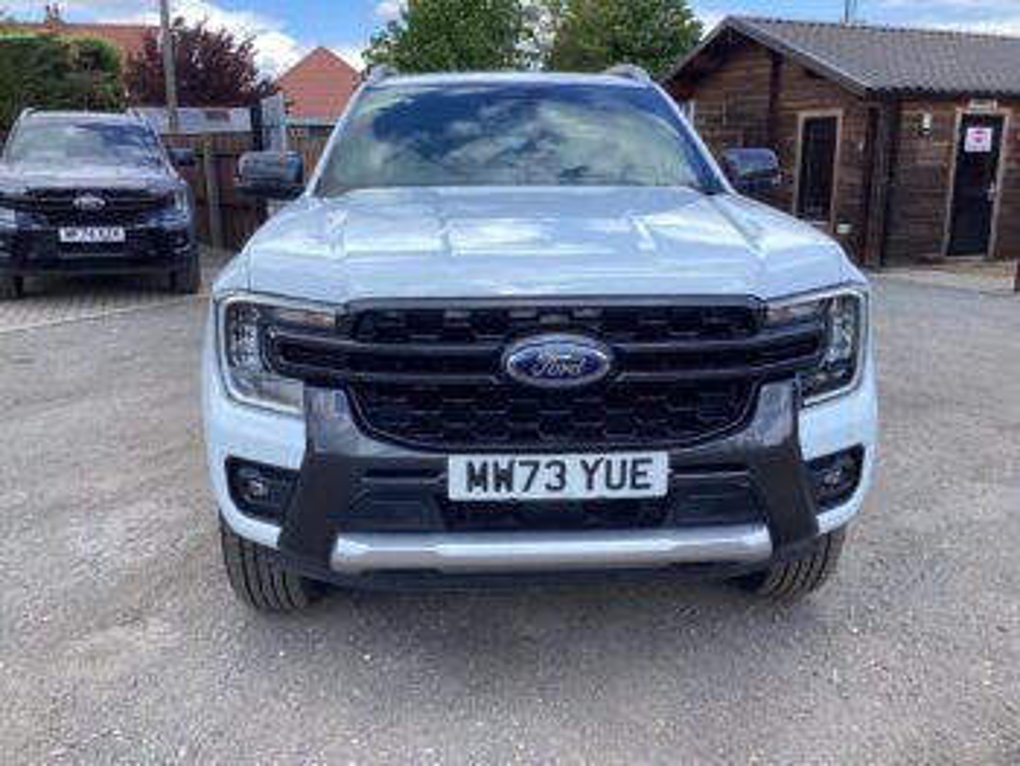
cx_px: 510
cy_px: 383
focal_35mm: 31
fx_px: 914
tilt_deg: -15.7
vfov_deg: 45.5
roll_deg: -0.5
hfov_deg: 58.3
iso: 25
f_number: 2.4
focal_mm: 3.3
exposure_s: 1/662
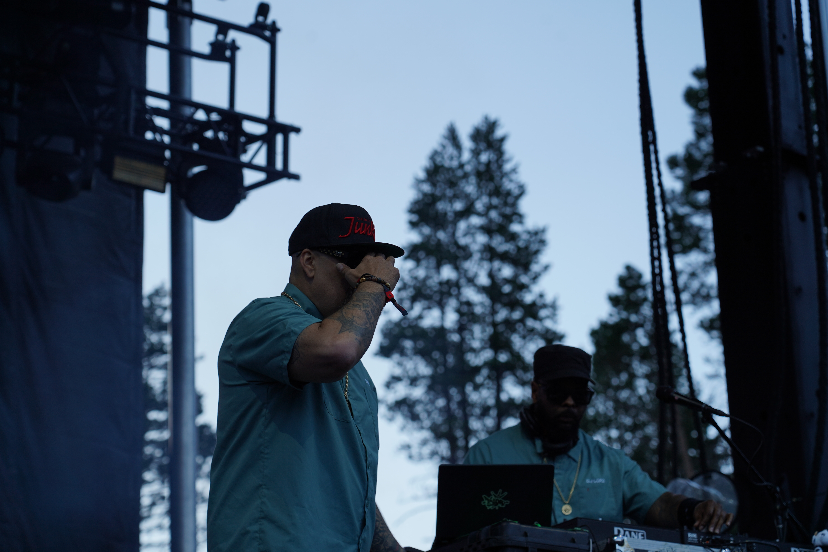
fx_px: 2415
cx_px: 414
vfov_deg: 13.0
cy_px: 276
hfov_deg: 19.5
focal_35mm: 105
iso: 100
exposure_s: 1/250
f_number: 5.6
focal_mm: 105
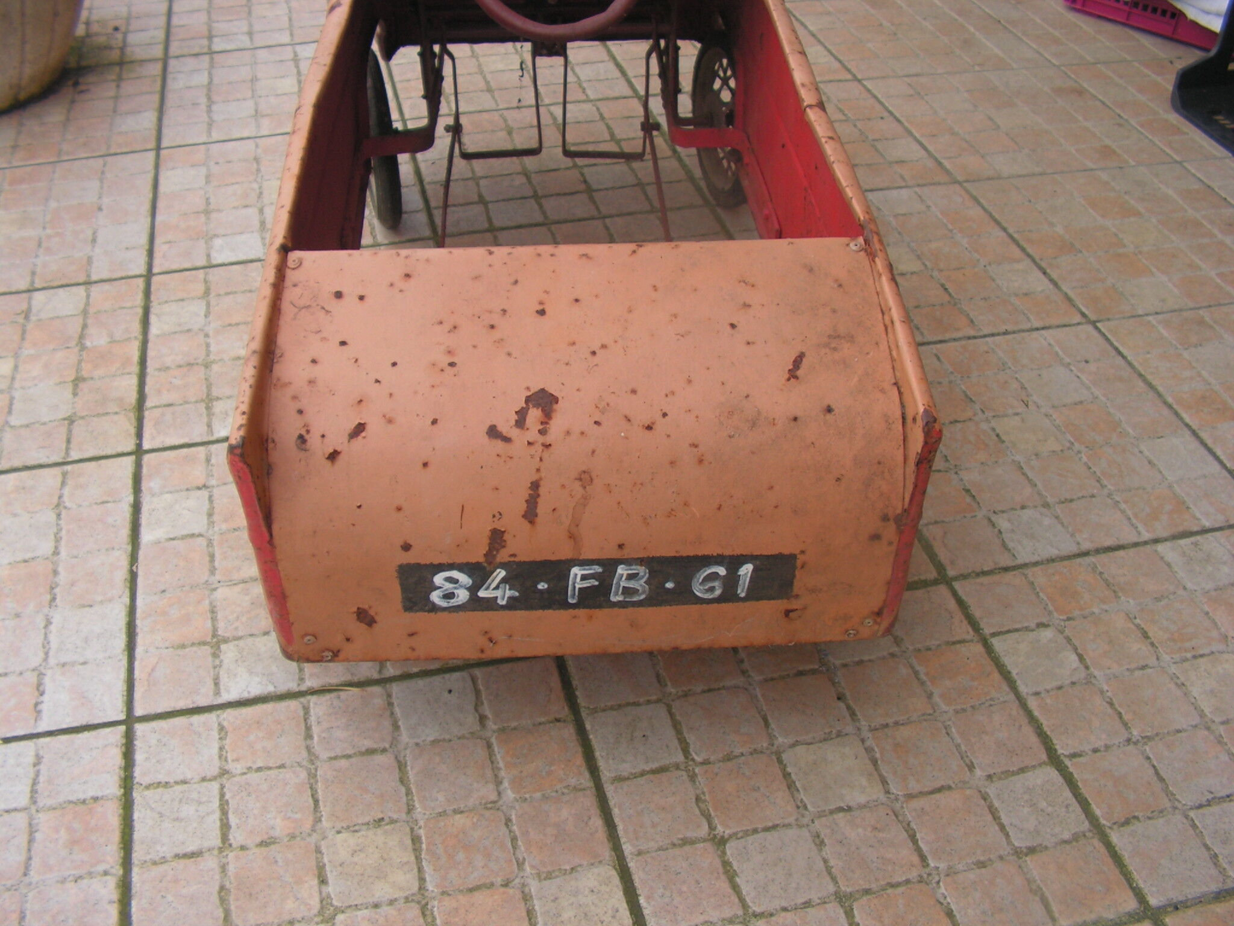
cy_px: 463
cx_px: 617
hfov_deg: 51.4
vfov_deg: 39.7
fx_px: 1283
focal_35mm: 36
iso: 64
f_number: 3.2
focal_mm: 6
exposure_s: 1/400
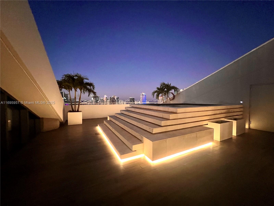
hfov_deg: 106.2
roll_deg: -0.5
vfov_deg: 89.9
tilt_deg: -1.9
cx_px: 137
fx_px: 103
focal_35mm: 13
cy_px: 103
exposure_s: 1/30
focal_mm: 1.57
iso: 1600
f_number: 1.8
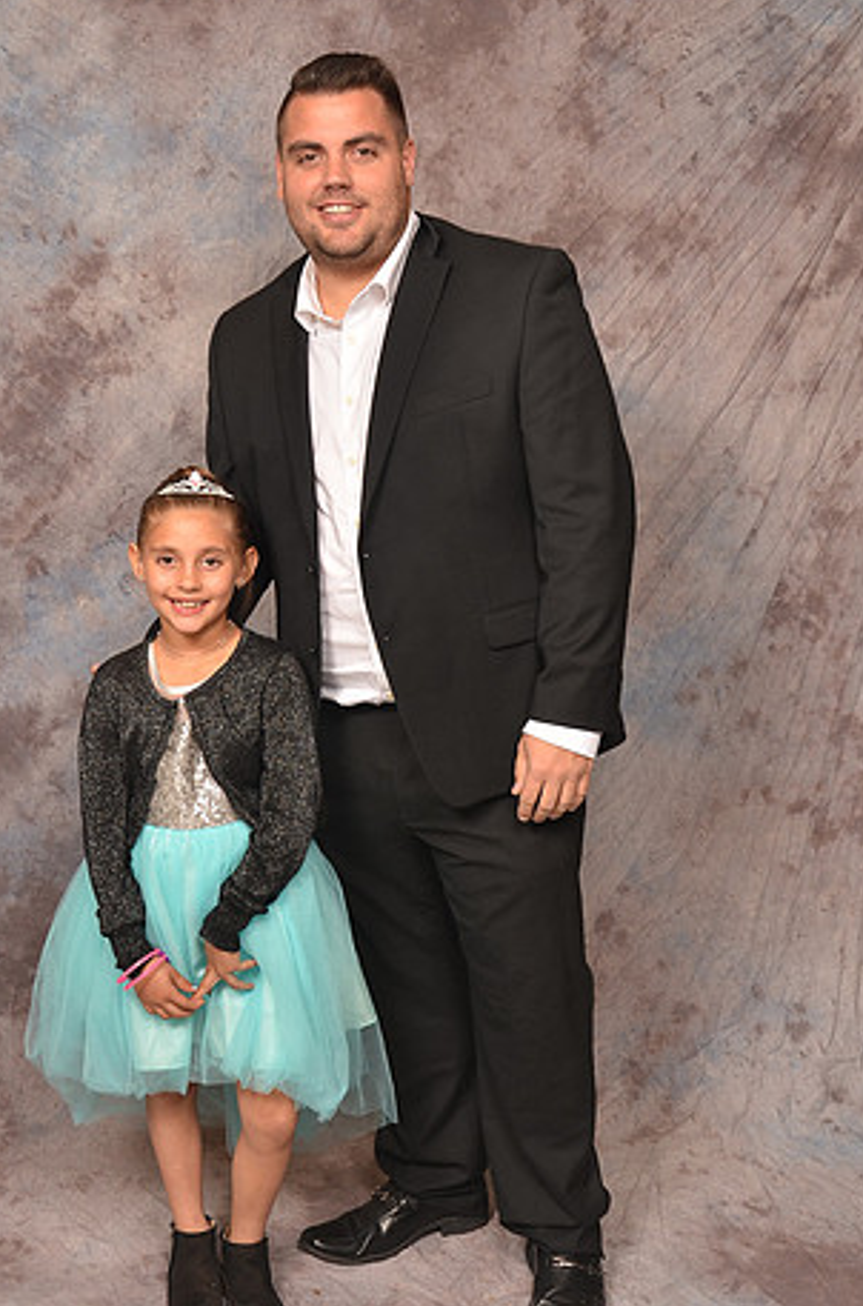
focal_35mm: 48
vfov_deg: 41.5
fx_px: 1723
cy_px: 672
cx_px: 329
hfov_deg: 28.0
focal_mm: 25
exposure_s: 1/60
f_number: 5.6
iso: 200
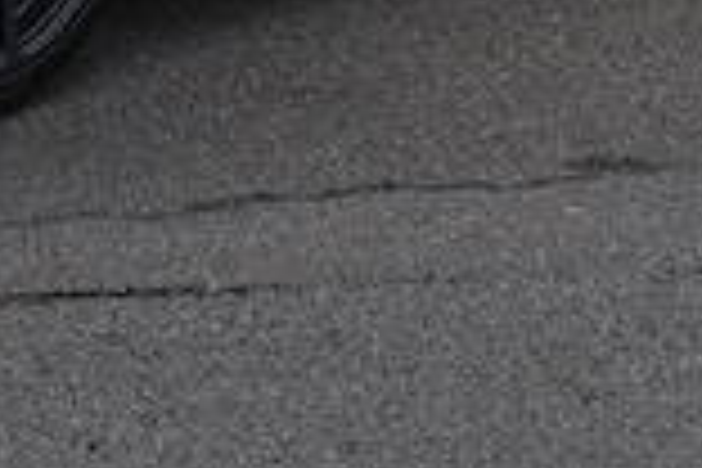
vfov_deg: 4.0
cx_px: -198
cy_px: -713
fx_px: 6512
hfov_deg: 6.1
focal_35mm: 334
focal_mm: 23.9
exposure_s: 1/200
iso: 125
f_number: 5.6
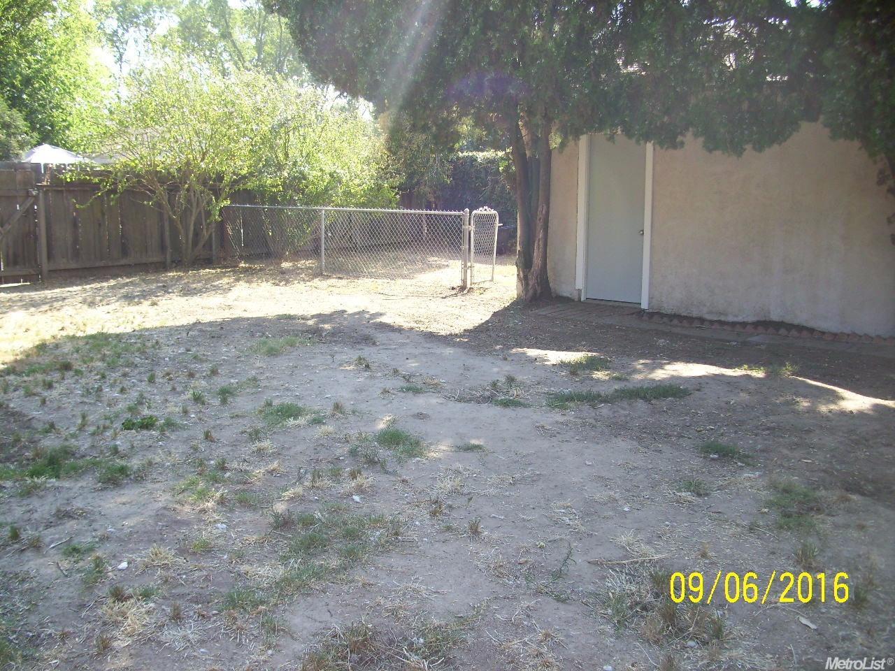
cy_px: 336
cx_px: 448
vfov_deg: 41.8
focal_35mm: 34
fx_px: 879
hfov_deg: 54.0
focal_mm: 5.7
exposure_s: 1/160
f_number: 2.9
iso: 80
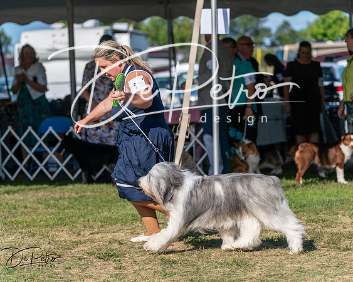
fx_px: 1529
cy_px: 141
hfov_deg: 13.2
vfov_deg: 10.5
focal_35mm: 146
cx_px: 176
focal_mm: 130
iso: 125
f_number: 4.5
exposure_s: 1/1250
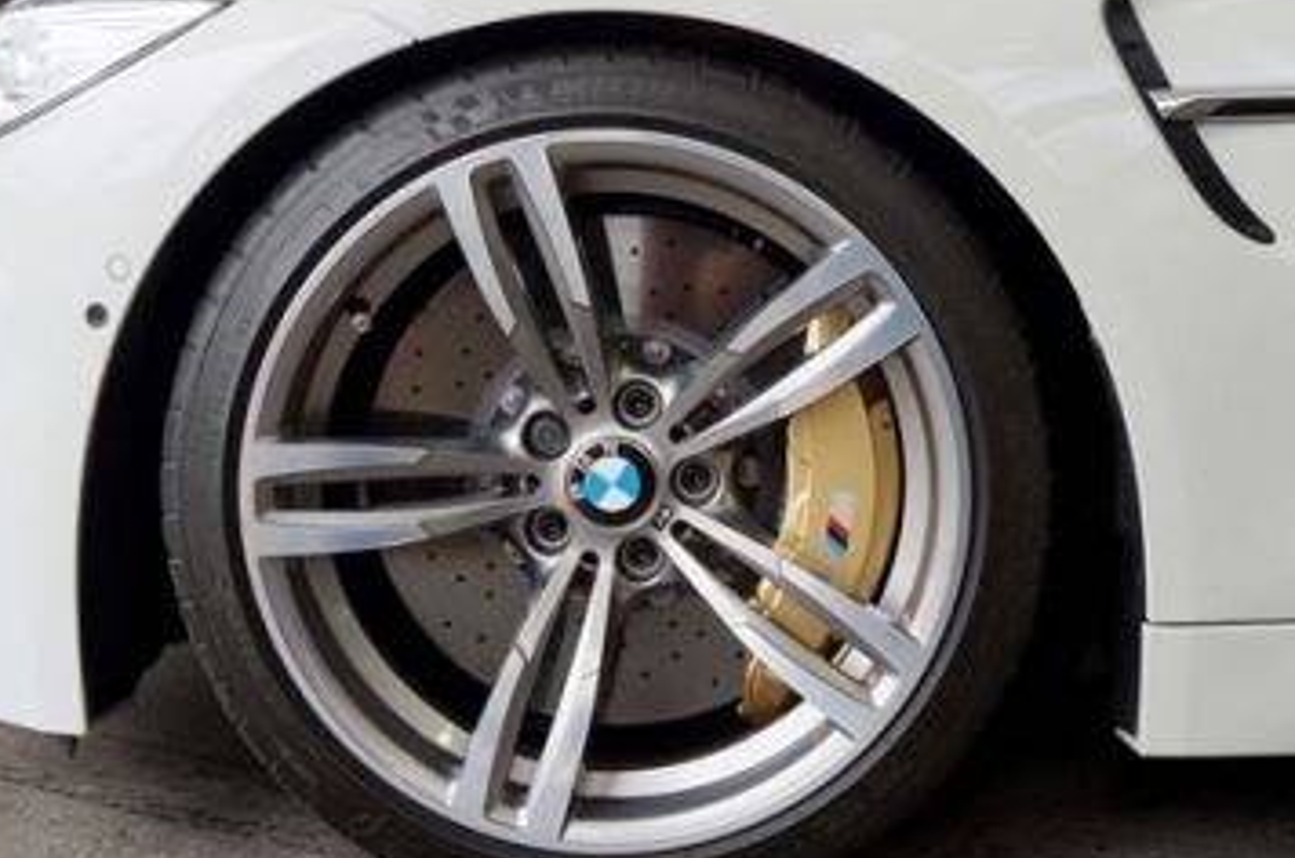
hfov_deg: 38.2
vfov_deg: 25.9
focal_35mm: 52
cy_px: 304
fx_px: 1861
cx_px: 789
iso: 200
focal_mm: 21
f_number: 6.3
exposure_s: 1/160
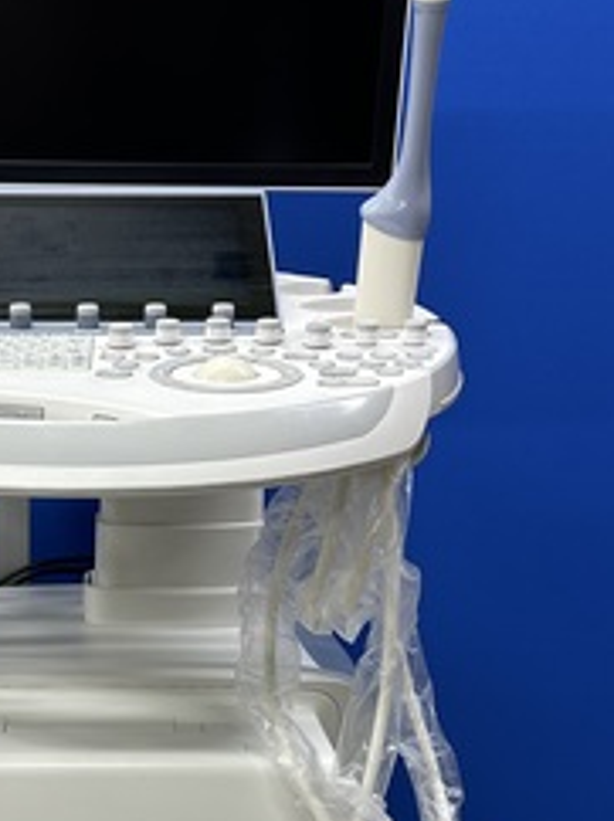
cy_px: 692
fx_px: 1256
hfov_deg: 26.9
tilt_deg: -15.8
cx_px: 119
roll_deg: -0.8
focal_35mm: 53
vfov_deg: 34.7
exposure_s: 1/120
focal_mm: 6.86
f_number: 1.78
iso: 160
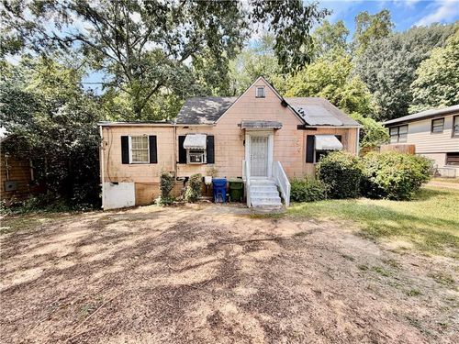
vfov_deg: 85.7
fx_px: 186
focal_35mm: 14
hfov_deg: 102.1
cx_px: 230
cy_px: 172
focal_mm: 2.22
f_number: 2.2
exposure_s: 1/502
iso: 50
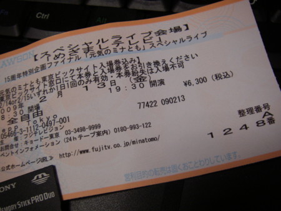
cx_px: 140
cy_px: 106
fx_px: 309
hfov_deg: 49.0
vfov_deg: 37.8
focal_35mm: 38
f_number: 3.3
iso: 160
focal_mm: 6.3
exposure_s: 1/30
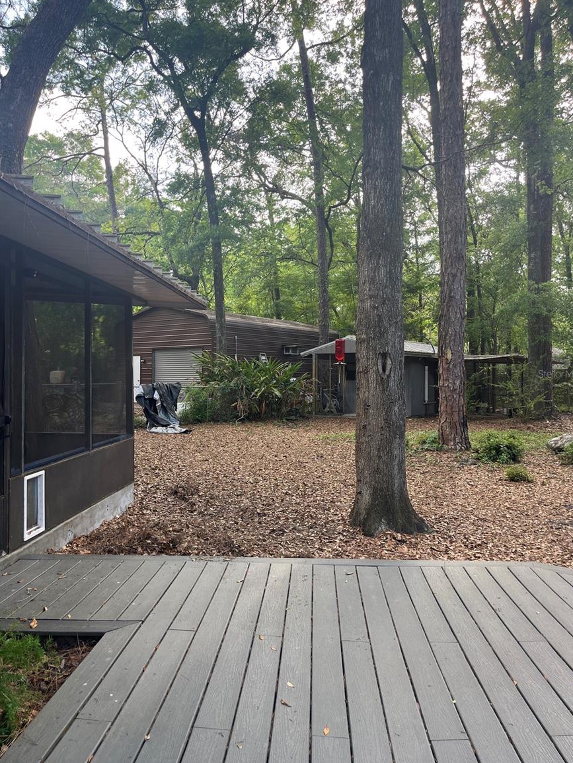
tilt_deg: +0.2
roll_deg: +0.6
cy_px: 374
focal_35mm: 27
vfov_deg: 65.3
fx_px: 596
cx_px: 287
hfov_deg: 51.4
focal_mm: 5.1
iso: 50
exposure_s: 1/188
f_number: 1.6
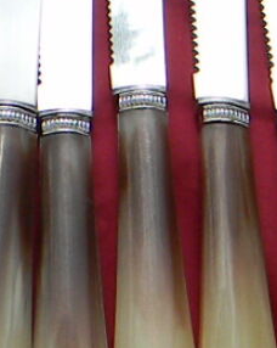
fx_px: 1006
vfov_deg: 19.6
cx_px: 211
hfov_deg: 15.6
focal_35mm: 98
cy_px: 187
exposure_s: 1/458
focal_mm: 5
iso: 80
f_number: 3.5
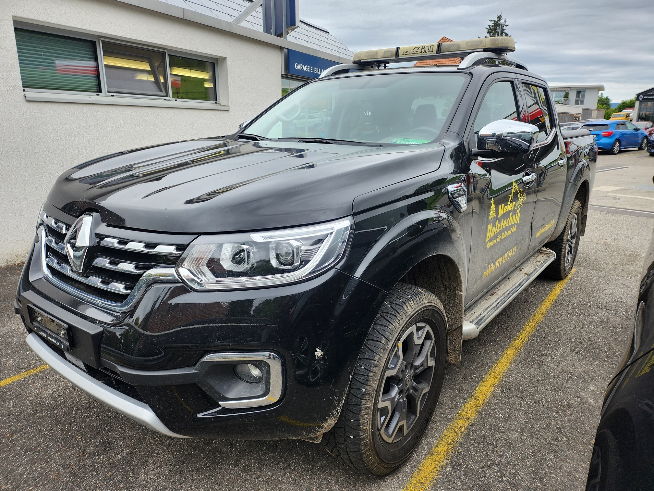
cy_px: 246
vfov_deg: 56.8
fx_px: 453
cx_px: 327
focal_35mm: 24
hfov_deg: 71.6
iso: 50
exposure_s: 1/275
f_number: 1.8
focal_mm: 5
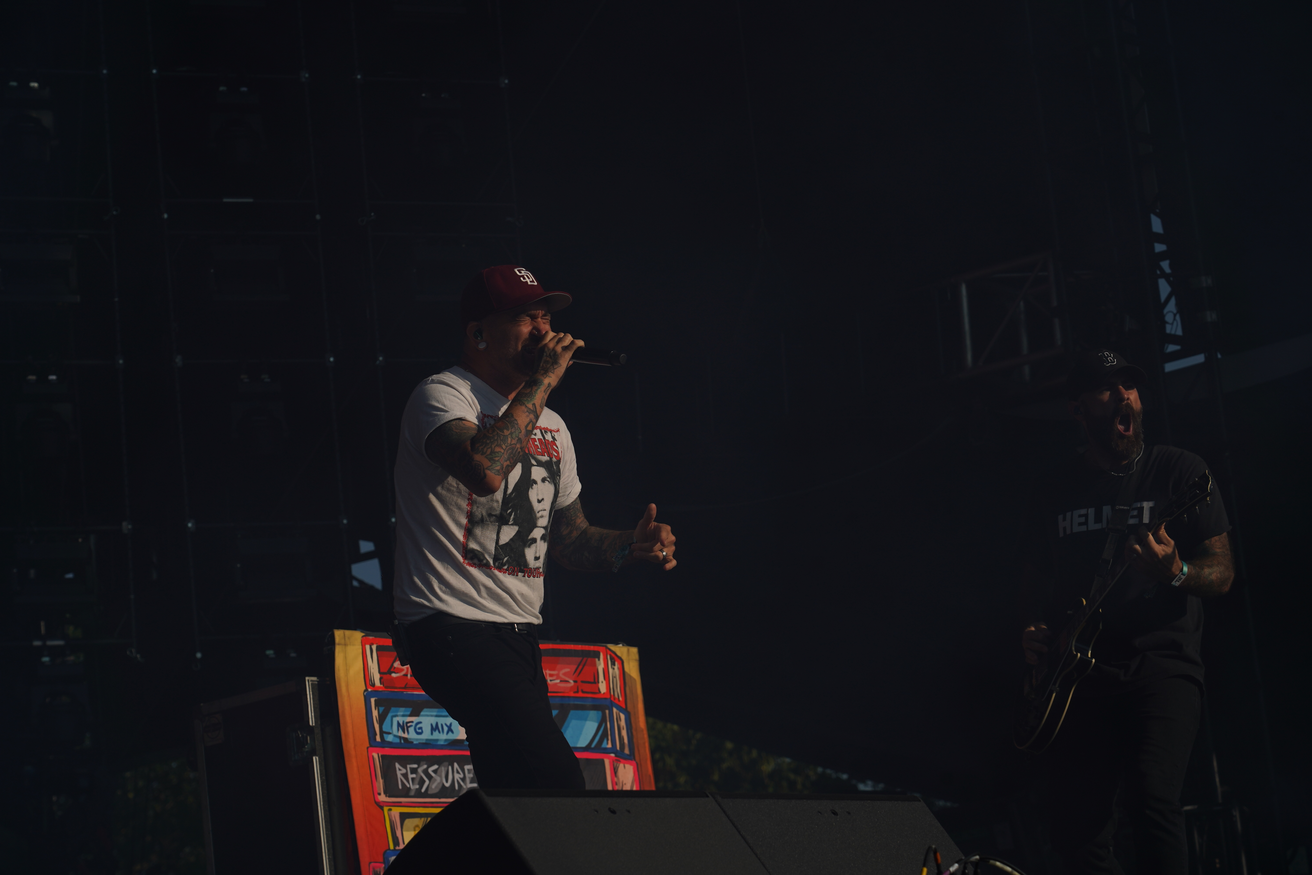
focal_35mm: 105
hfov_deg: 19.5
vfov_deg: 13.0
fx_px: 3826
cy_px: 438
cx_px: 656
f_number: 8
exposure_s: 1/1000
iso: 100
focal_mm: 105
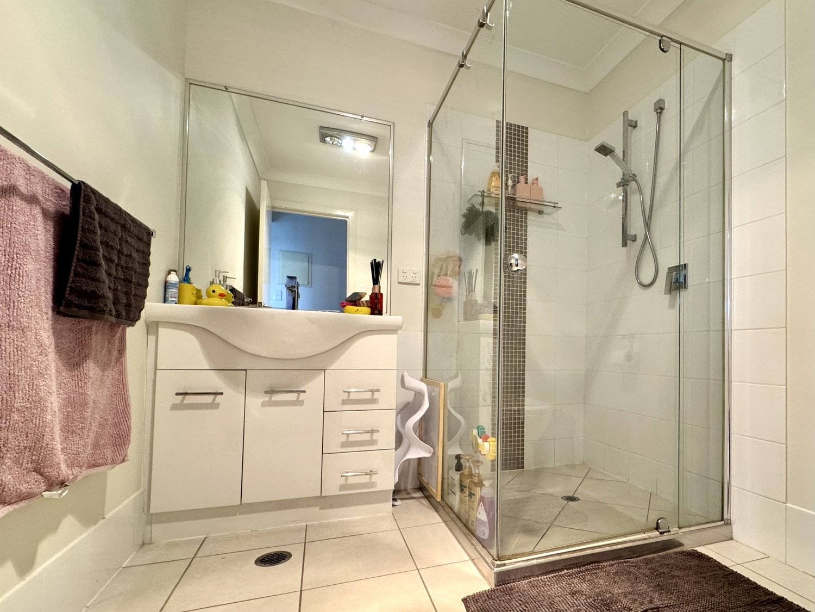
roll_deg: -3.5
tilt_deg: +1.8
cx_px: 408
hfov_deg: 102.1
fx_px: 330
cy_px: 306
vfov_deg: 85.7
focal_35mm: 14
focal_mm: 2.22
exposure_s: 1/100
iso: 200
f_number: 2.2
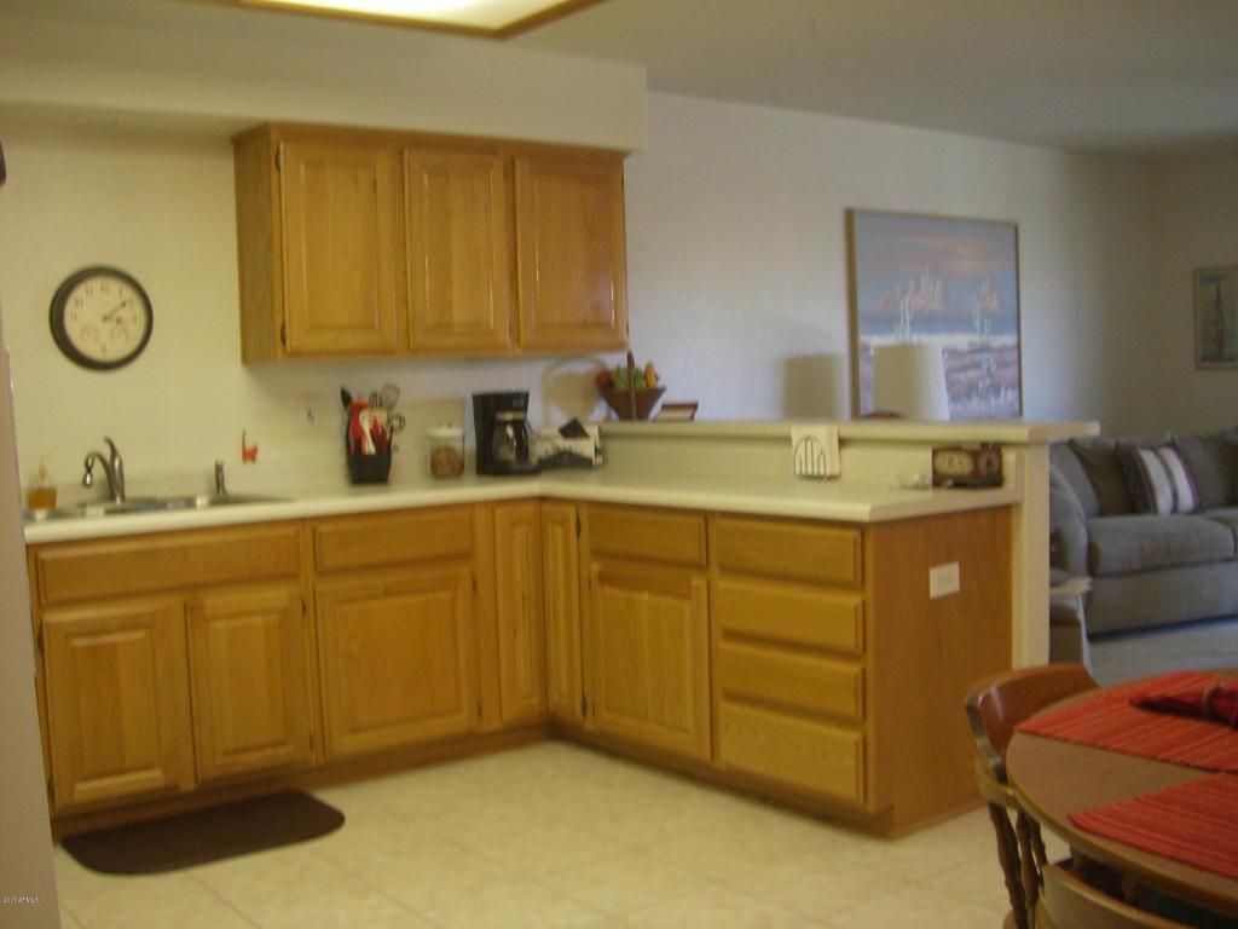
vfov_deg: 37.7
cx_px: 619
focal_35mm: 38
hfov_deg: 49.0
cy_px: 464
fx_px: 1359
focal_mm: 6.2
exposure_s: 1/25
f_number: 2.7
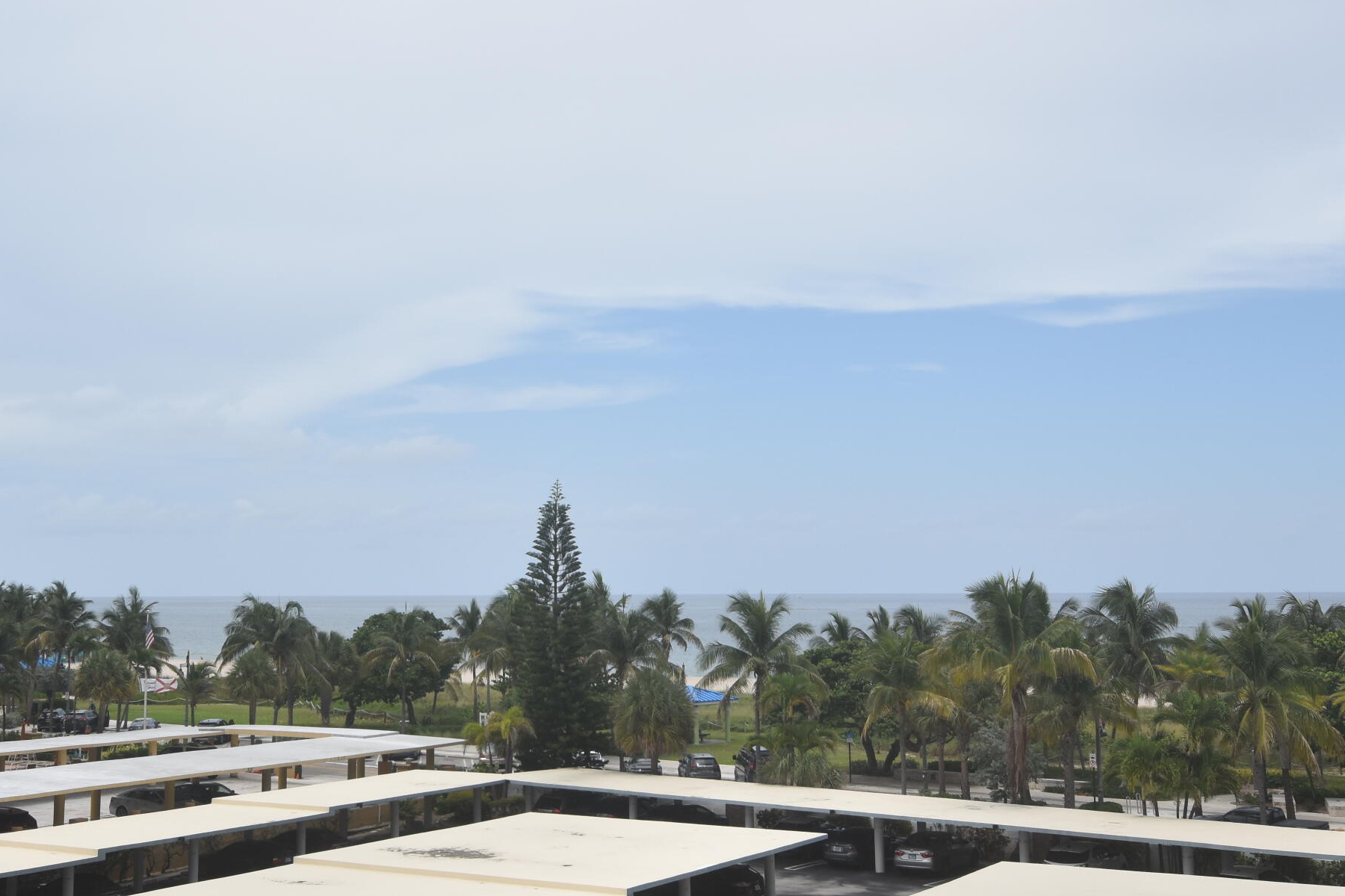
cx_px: 538
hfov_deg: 39.4
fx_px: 1868
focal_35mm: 50
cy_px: 290
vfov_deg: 26.8
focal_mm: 20
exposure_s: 1/400
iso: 200
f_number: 10
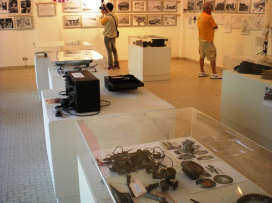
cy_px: 102
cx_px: 136
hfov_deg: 49.0
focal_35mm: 38
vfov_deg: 37.7
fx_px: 298
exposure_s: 1/37.2
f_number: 3.1
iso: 200
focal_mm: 6.3
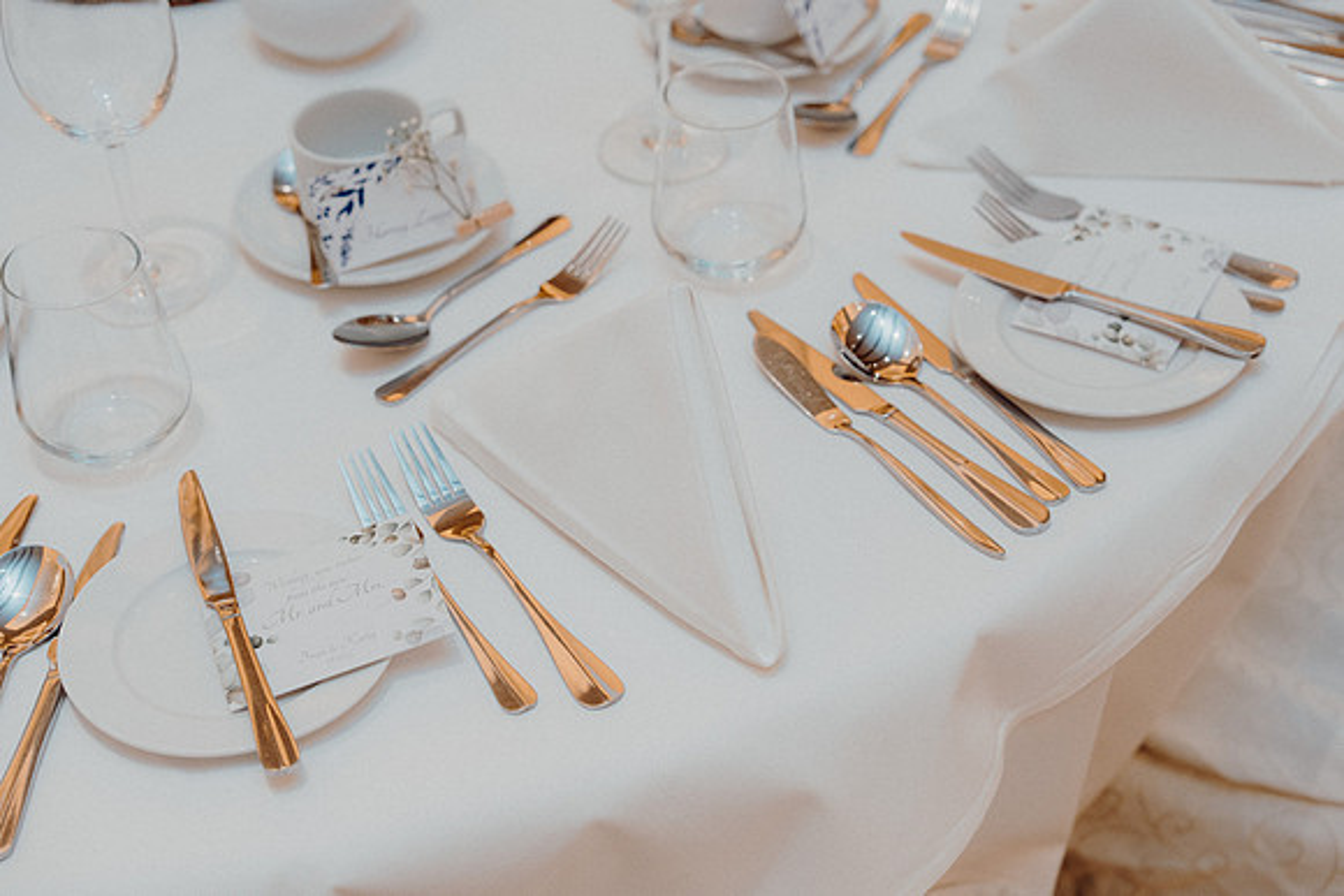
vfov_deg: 23.4
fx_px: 2166
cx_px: 672
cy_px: 448
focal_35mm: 58
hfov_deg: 34.5
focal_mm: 58
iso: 1000
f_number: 3.5
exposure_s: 1/160
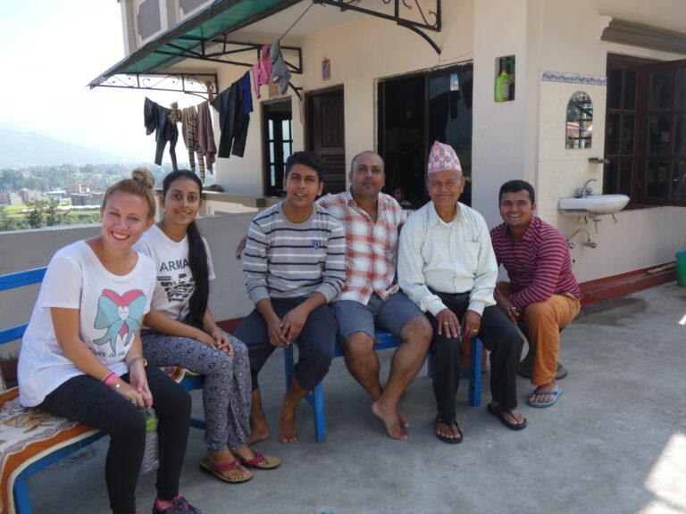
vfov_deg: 46.8
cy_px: 257
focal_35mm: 30
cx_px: 343
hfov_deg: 60.0
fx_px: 595
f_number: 5
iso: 80
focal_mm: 5.3
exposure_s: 1/160
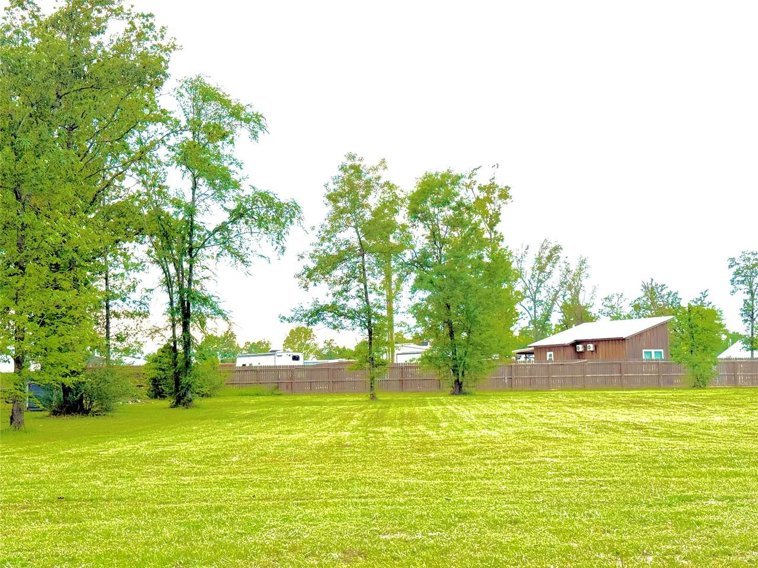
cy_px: 284
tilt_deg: +4.5
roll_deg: +1.3
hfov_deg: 39.7
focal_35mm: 48
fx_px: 1051
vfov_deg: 30.3
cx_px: 379
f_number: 1.78
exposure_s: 1/5208
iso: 64
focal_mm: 6.76
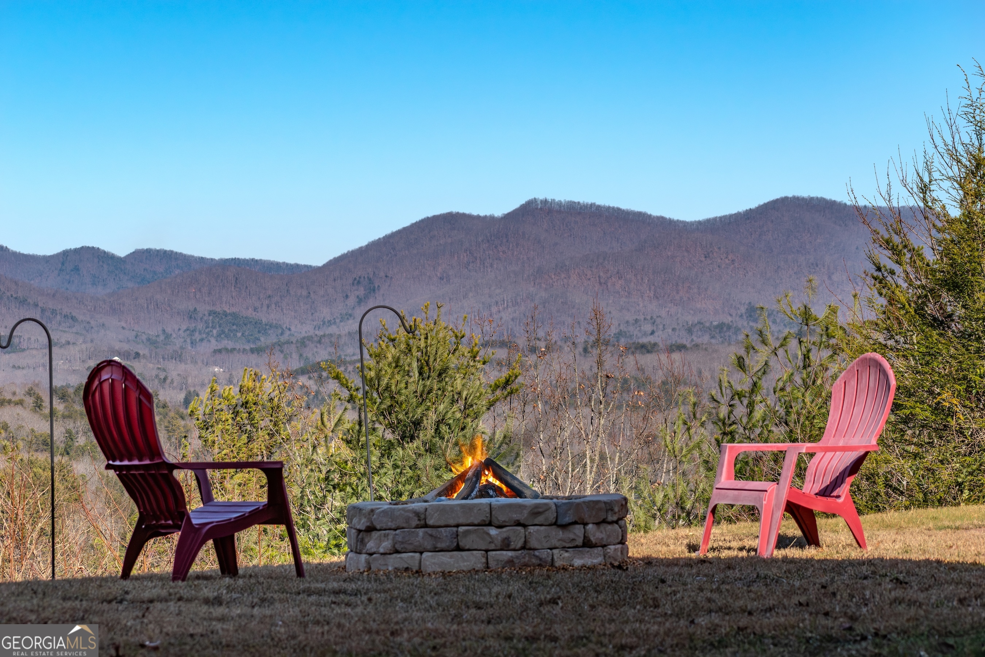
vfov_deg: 11.1
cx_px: 492
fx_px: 3365
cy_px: 328
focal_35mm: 123
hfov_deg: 16.7
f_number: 7.1
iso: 400
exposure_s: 1/2000
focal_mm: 82
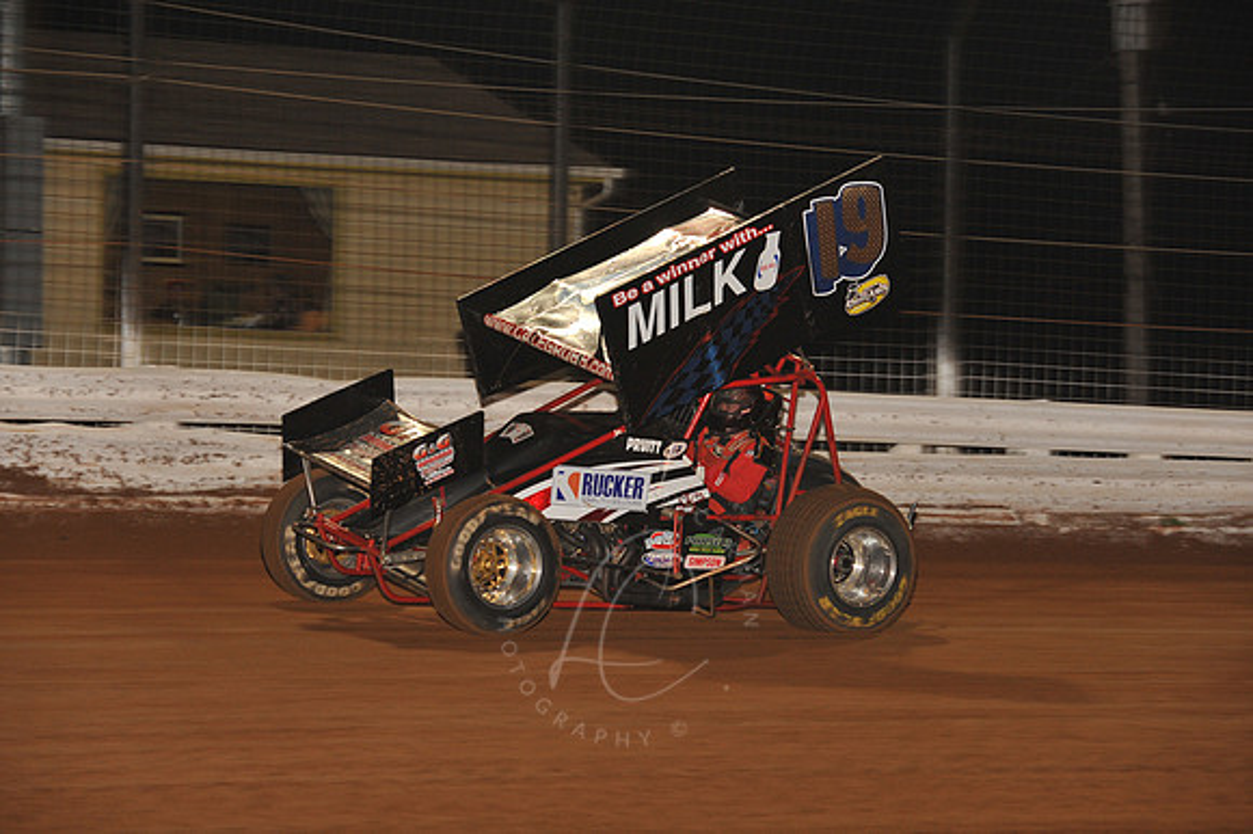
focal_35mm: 125
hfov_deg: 16.4
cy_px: 417
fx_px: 4348
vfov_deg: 11.0
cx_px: 626
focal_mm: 125
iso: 1250
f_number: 6.3
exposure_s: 1/320
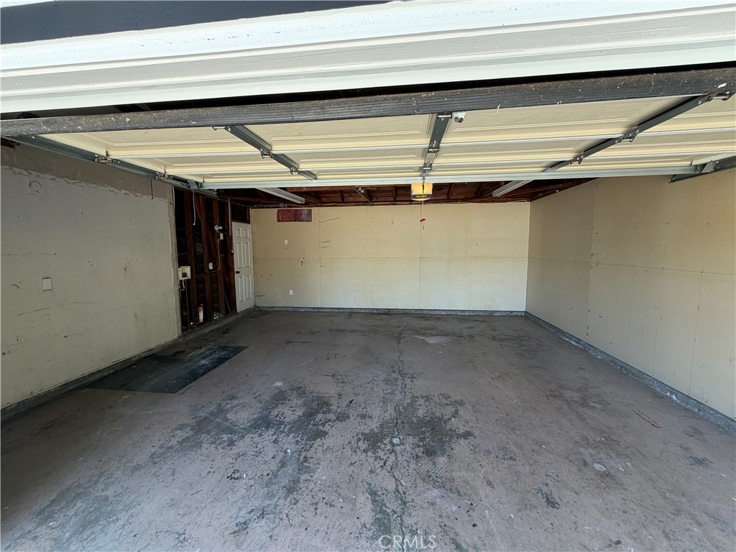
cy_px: 276
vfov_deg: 85.7
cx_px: 368
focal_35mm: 14
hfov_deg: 102.1
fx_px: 298
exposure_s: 1/121
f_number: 2.2
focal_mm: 2.22
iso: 80
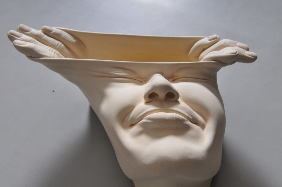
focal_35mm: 45
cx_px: 141
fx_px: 352
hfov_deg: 43.7
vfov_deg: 29.8
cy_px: 94
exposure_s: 1/200
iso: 400
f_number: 7.1
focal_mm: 30
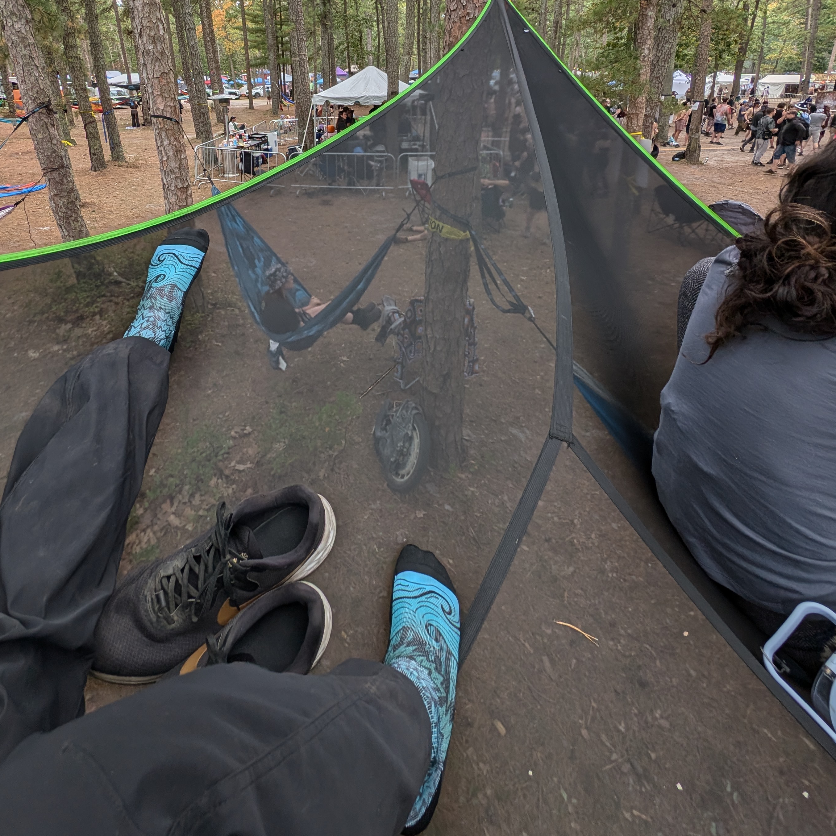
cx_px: 384
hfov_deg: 87.2
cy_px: 214
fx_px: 437
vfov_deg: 81.0
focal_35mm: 16
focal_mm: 2.23
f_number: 1.95
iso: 47
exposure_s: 1/230
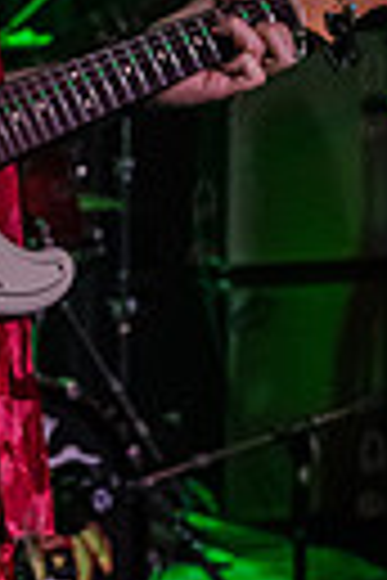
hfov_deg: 10.9
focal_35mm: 122
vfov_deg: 16.6
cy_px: 94
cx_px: -135
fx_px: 1967
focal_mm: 35
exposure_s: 1/320
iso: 16000
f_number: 3.2
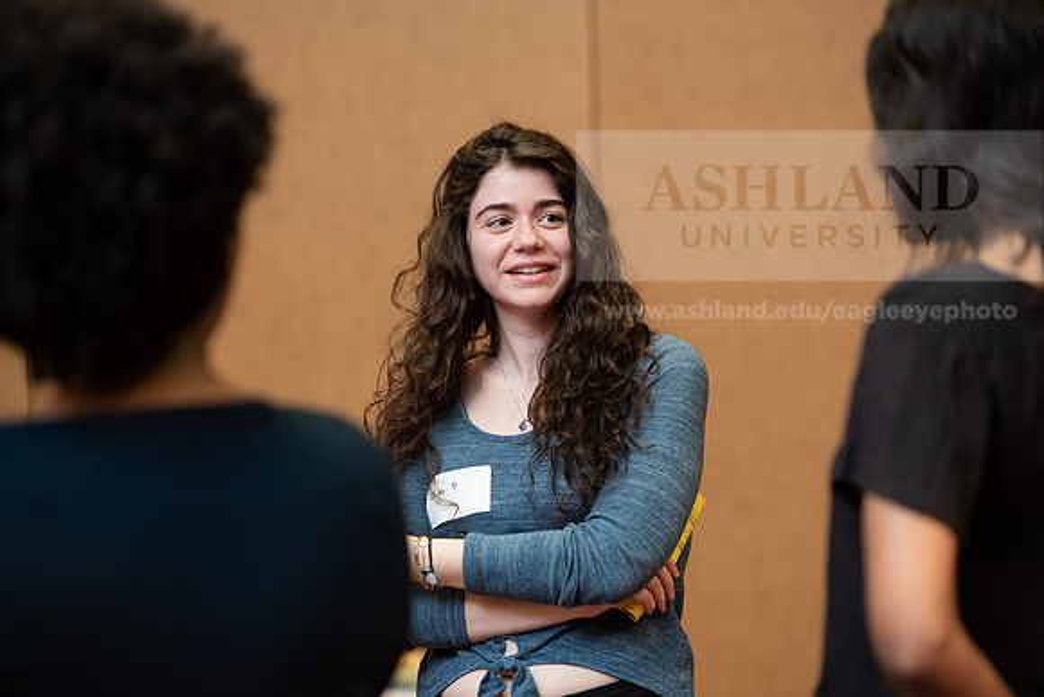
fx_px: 3771
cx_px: 522
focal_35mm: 130
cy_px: 348
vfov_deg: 10.6
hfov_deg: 15.8
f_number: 3.5
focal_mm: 130
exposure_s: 1/200
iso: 1600
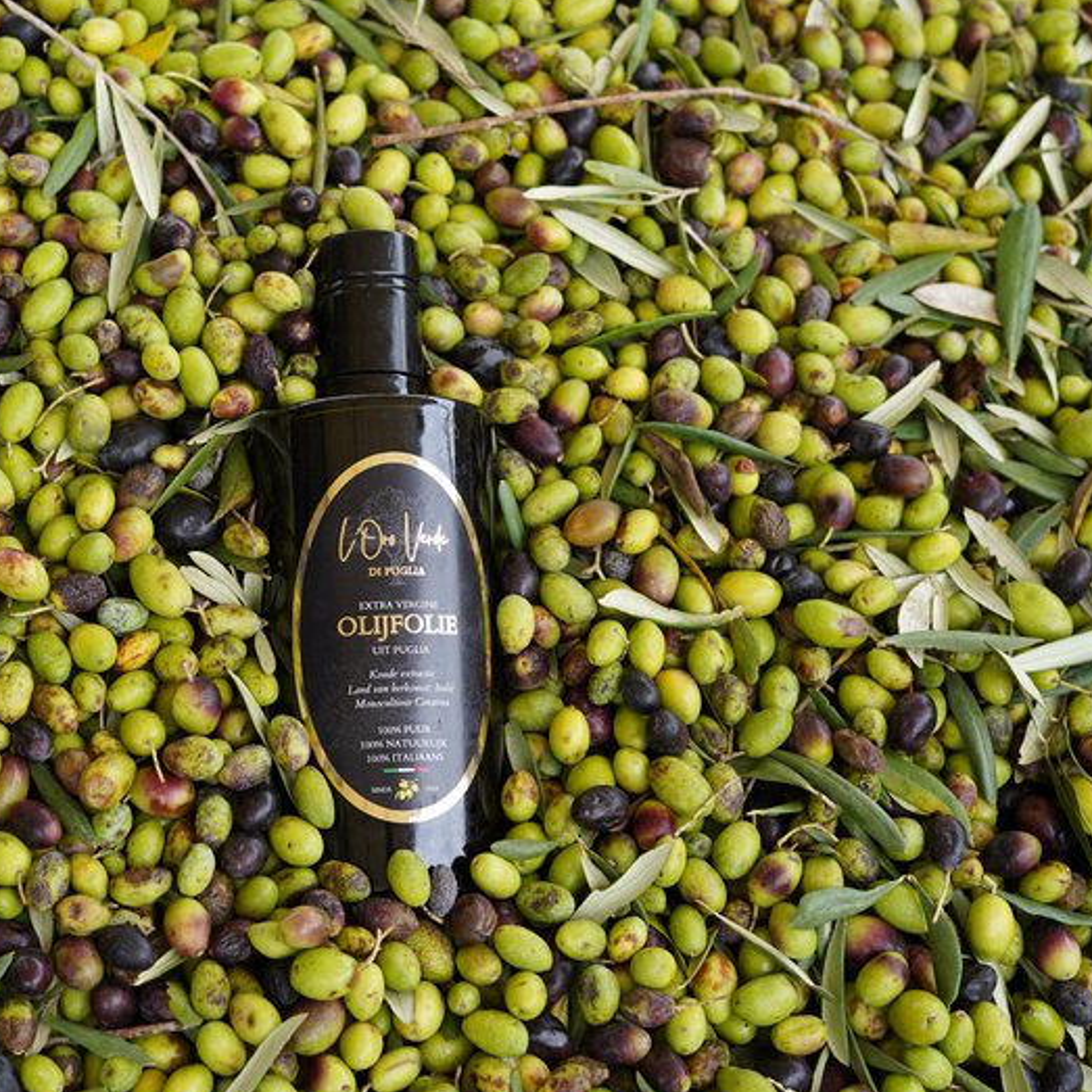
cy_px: 544
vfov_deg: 26.5
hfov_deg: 26.4
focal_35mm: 65
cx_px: 403
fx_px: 2320
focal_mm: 50
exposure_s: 1/250
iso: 500
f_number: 4.5
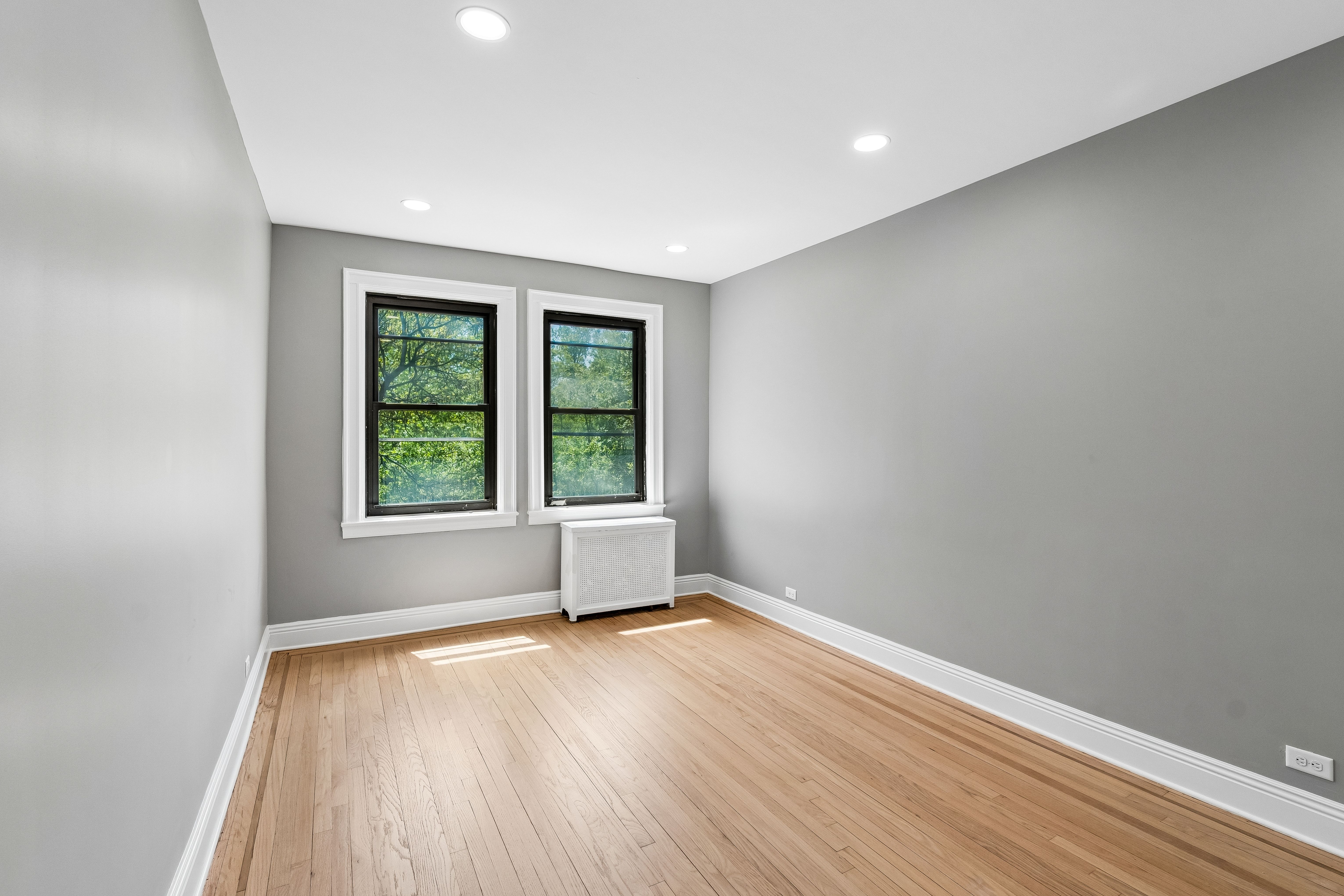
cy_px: 431
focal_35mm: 16
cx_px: 691
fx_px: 597
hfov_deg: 96.7
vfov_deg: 73.7
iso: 400
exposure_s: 1/50
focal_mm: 14
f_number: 7.1
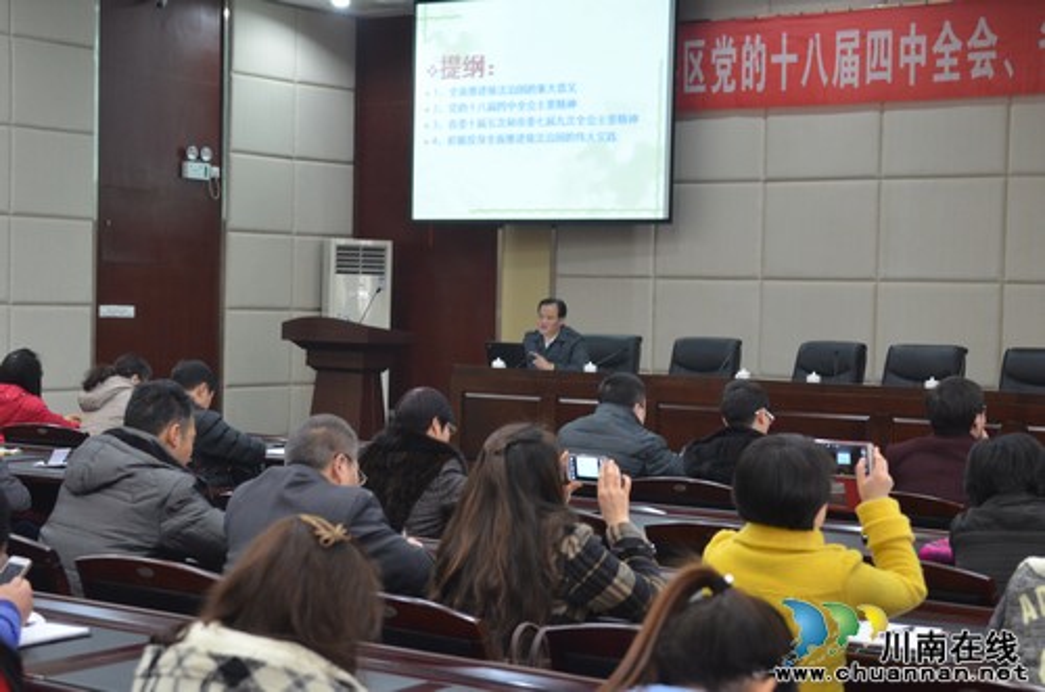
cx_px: 522
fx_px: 1955
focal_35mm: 68
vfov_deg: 20.1
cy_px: 346
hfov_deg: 29.9
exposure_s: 1/30
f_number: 4.2
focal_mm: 45
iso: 1000
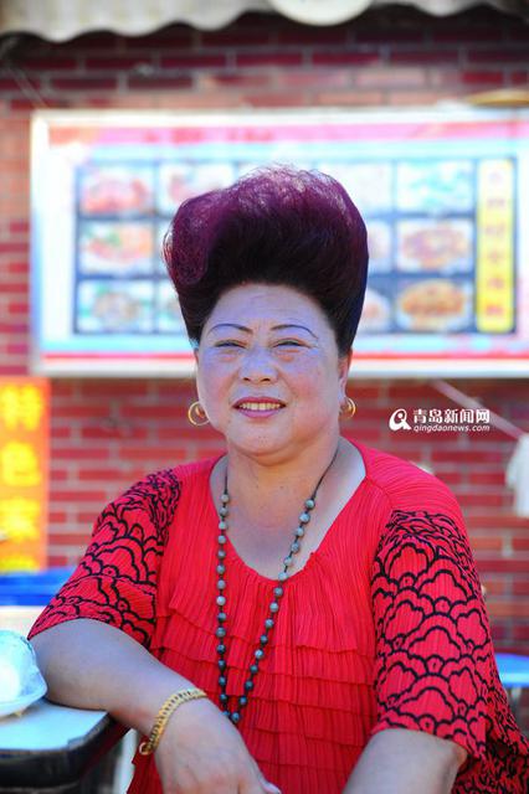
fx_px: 1324
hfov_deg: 22.6
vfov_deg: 33.4
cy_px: 397
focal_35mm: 60
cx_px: 264
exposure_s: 1/500
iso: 400
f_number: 2.8
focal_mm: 60
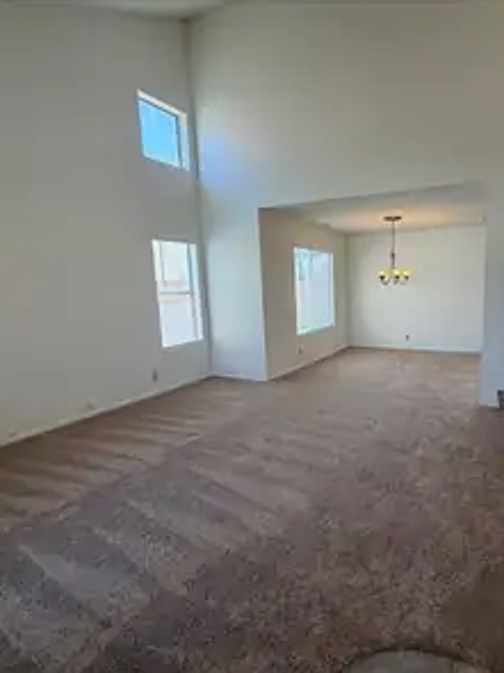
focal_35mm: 19
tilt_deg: -10.3
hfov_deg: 66.5
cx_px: 342
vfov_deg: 84.7
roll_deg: +1.6
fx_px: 369
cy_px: 340
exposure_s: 1/121
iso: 80
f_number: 2.2
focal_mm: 2.22
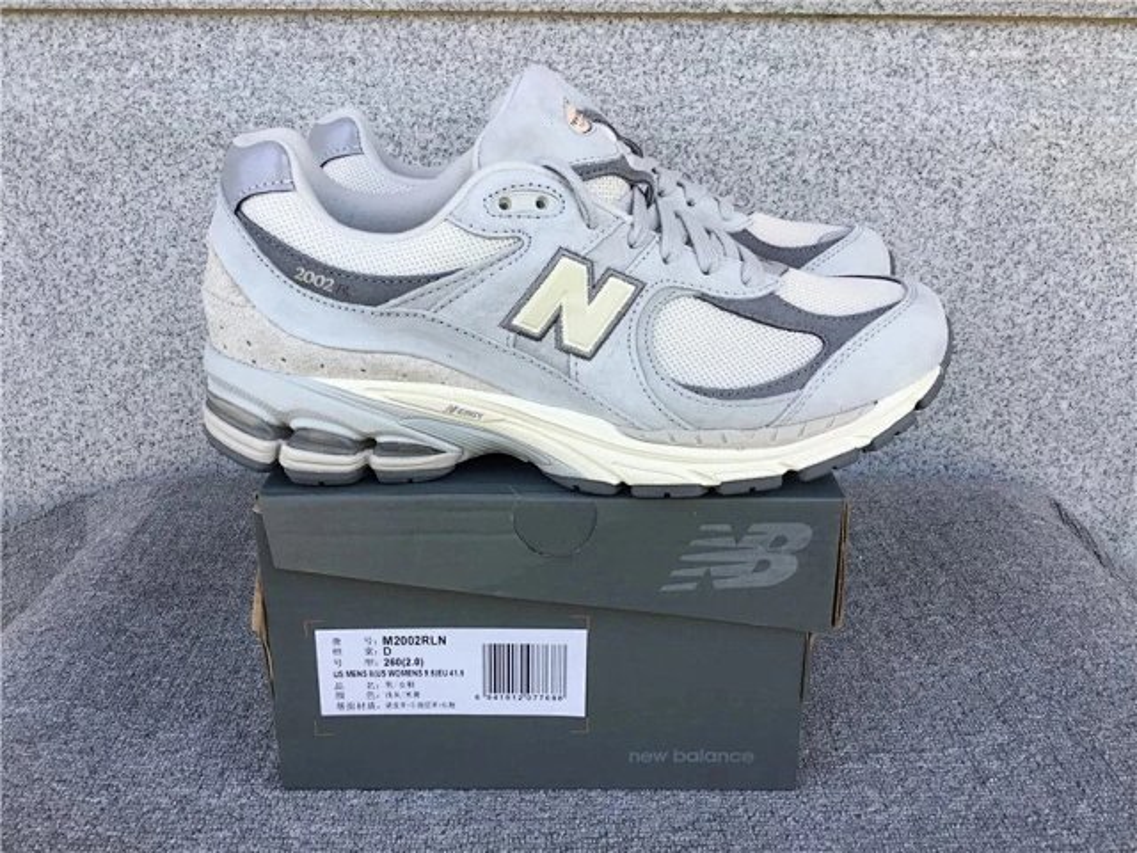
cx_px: 568
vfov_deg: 45.4
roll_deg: +0.1
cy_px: 426
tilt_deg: -20.9
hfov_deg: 58.4
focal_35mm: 31
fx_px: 1018
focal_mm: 3.3
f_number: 2.4
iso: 25
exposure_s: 1/176
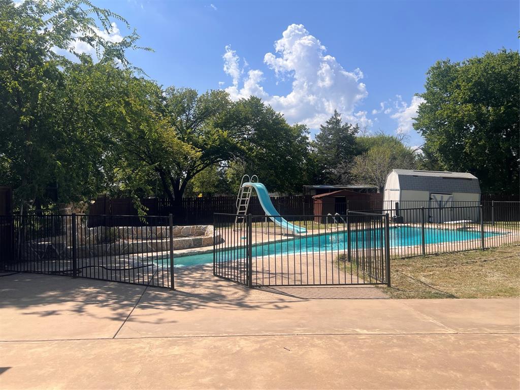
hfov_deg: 67.3
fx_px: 391
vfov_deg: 53.1
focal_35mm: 26
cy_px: 195
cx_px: 260
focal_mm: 5.7
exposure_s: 1/4831
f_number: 1.5
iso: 50
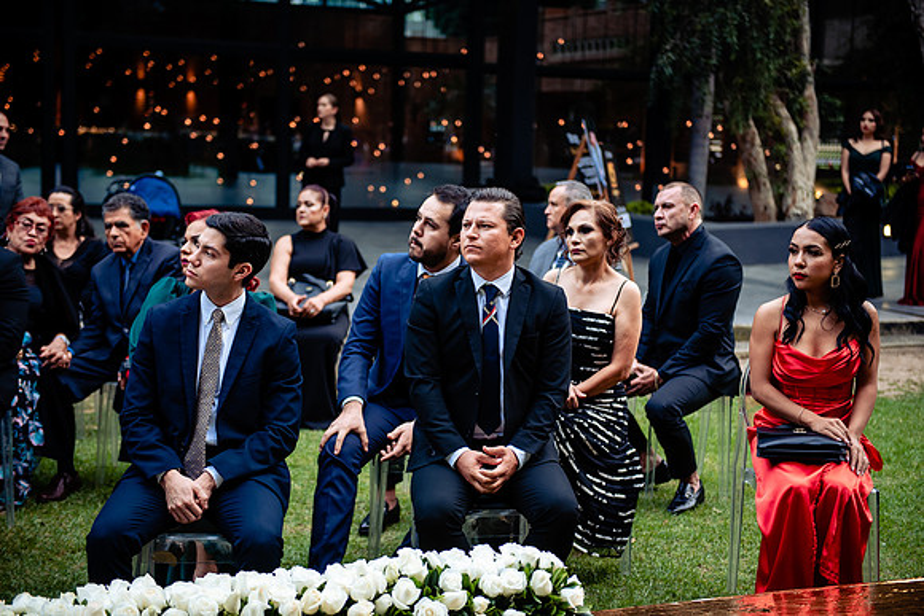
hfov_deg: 34.5
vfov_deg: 23.4
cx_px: 462
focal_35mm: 58
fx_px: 1489
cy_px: 308
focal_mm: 58
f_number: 2.8
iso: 320
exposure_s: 1/160
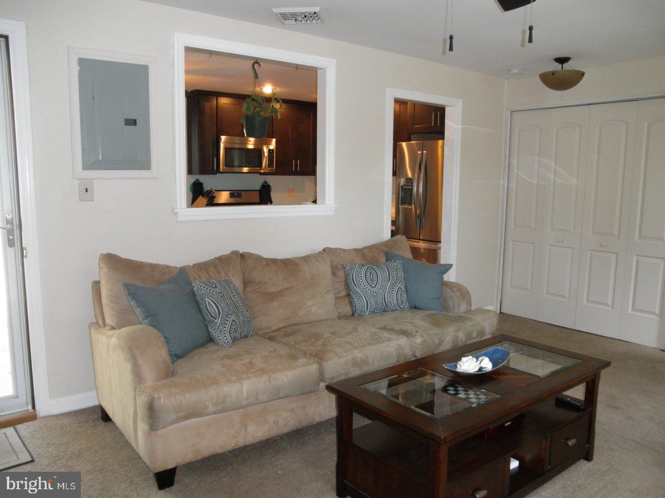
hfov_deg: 63.4
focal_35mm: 28
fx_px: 538
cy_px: 249
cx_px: 332
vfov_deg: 49.7
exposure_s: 1/30
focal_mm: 5
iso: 200
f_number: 3
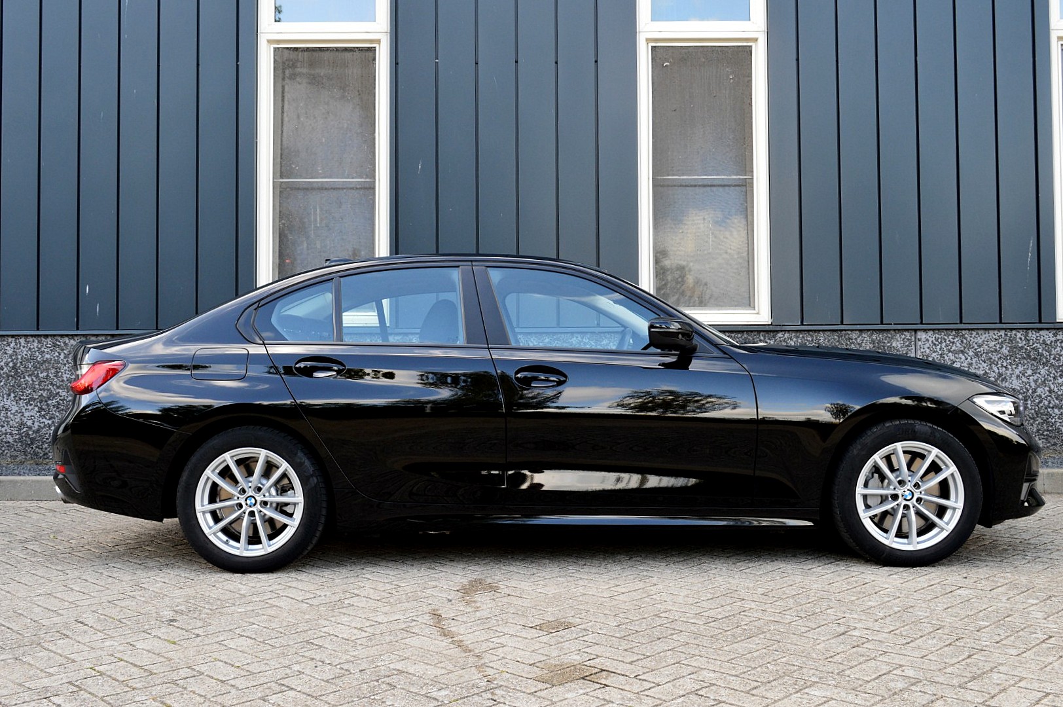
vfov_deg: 36.8
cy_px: 354
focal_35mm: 36
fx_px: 1062
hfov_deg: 53.2
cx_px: 532
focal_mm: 24
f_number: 9
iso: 400
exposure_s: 1/80
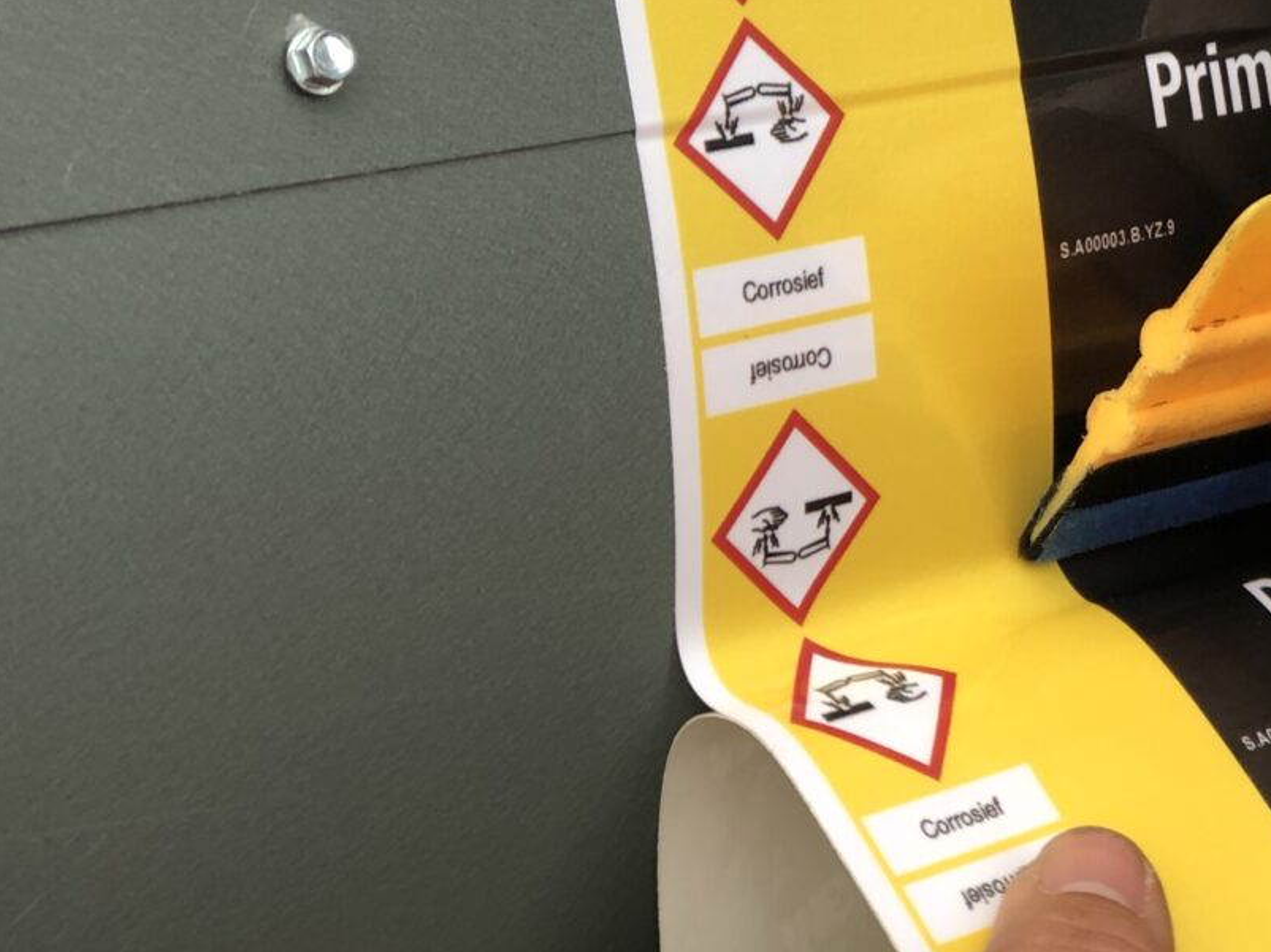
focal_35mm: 128
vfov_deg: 11.5
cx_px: 1344
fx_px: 4698
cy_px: 46
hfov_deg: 15.1
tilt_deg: -12.6
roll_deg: +1.2
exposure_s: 1/60
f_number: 2.8
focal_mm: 6.6
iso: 25
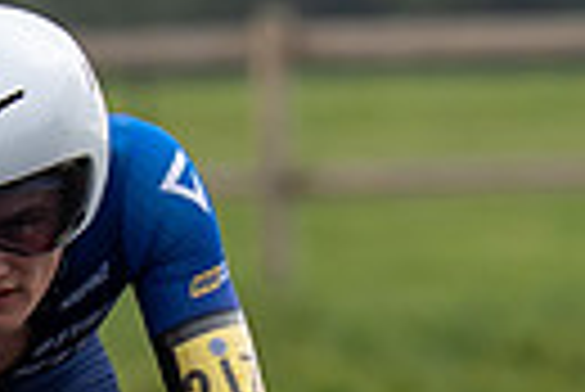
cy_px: 1113
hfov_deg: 1.0
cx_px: -465
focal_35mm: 2057
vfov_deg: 0.7
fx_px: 33463
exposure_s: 1/1000
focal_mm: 178
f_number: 3.5
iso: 125
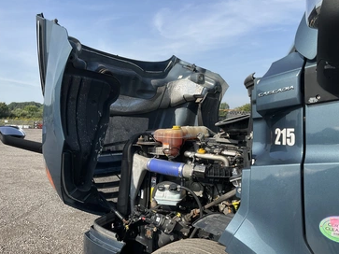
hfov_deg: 56.8
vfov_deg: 44.1
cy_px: 130
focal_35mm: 32
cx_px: 165
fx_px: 313
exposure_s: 1/1279
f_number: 1.8
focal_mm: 3
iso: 25
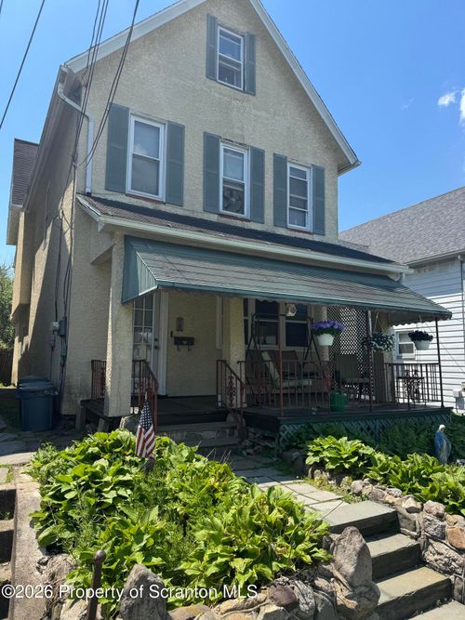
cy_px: 310
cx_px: 232
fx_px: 430
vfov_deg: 71.6
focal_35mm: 24
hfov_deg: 56.8
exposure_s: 1/2833
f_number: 1.78
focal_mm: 6.76
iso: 80
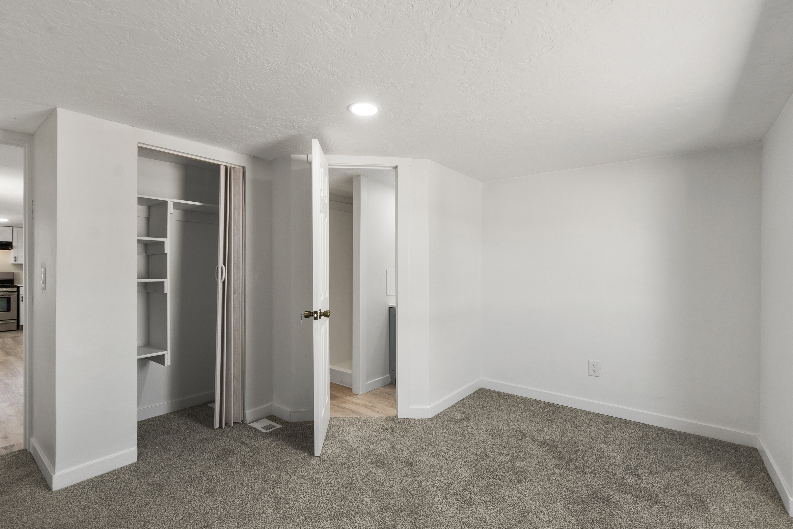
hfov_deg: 93.3
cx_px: 396
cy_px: 264
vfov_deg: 70.4
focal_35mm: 17
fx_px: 374
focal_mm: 11.5
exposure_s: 1/8
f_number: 8
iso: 100
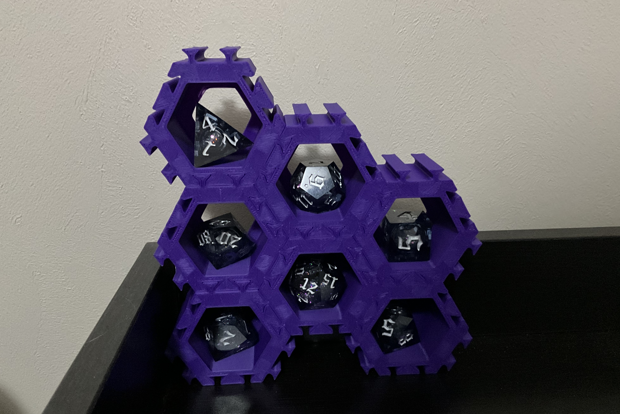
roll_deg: +1.3
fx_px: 534
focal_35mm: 31
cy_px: 228
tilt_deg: -19.0
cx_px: 314
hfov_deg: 60.3
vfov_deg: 42.3
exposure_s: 1/18
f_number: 1.8
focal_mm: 3
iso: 640
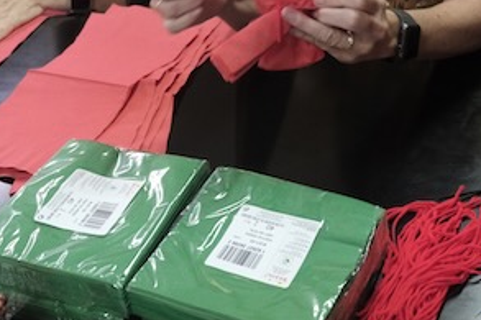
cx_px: 263
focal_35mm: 59
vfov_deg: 22.6
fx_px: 788
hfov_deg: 33.9
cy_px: 53
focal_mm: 18
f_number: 2.8
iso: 1600
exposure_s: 1/100
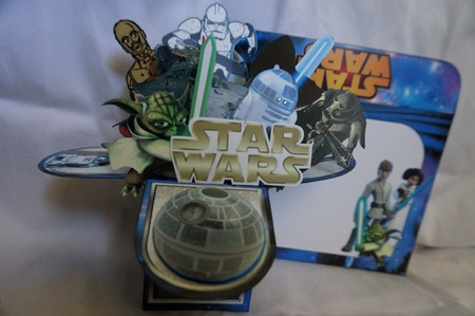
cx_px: 238
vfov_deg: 53.0
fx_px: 316
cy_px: 158
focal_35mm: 24
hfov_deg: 73.8
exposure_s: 1/160
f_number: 4
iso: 2500
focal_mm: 16
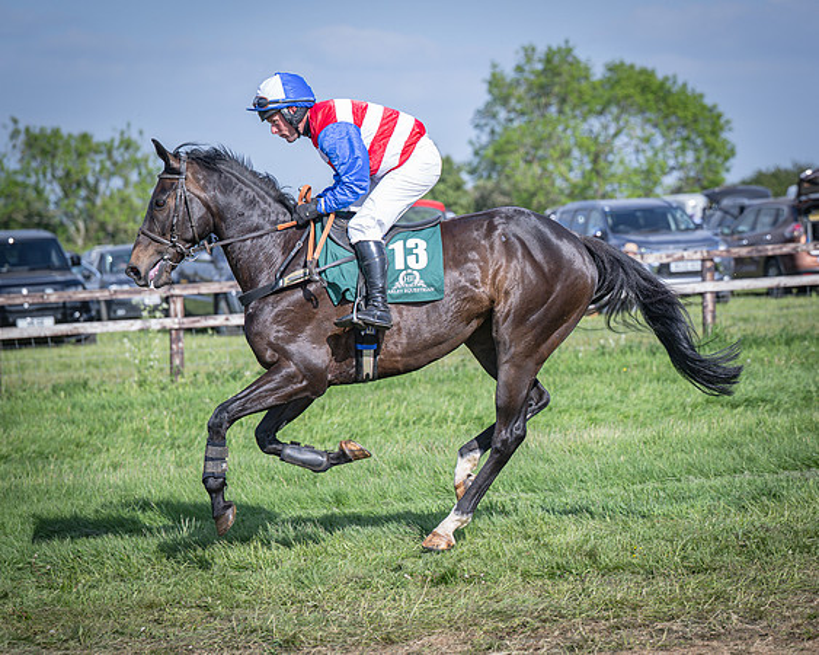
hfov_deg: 14.0
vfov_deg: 11.3
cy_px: 392
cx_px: 504
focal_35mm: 137
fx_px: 3321
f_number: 3.5
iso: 200
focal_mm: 100
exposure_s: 1/1600
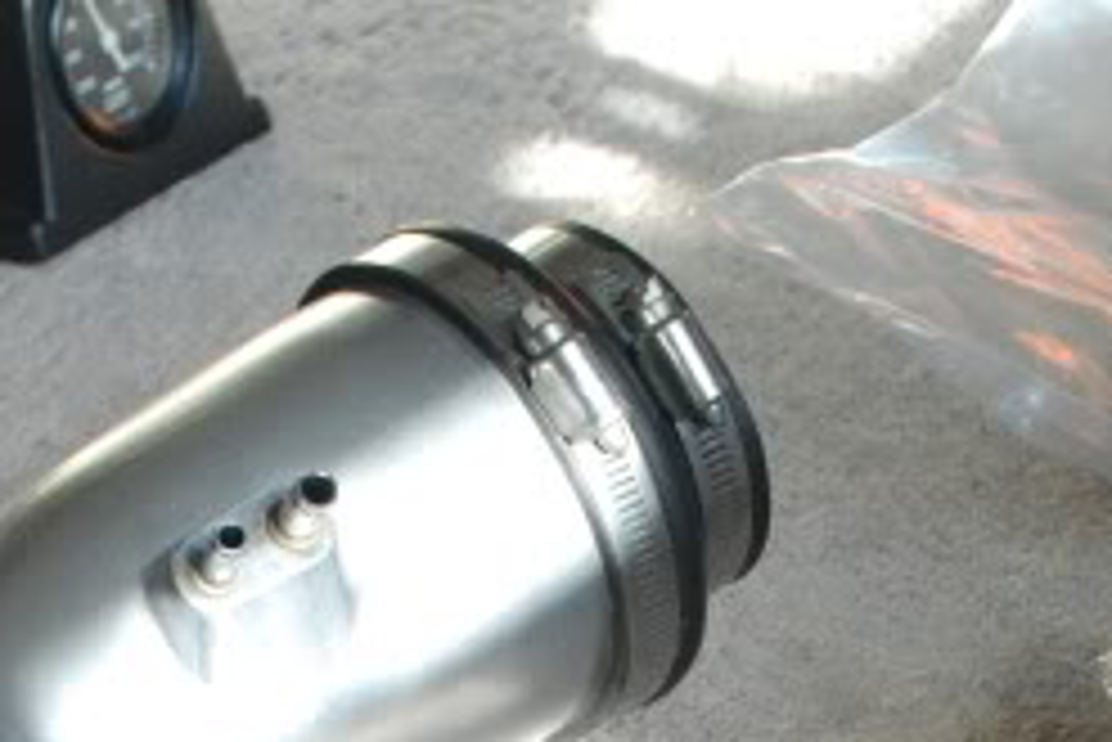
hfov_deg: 18.2
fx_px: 3461
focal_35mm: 112
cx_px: 421
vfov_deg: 11.7
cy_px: 1144
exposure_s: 1/30
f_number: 3.5
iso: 100
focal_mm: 18
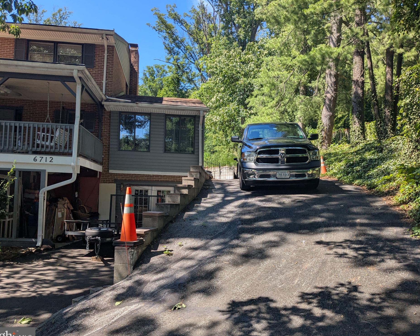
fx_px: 360
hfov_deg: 60.4
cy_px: 172
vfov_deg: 50.0
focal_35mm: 29
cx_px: 210
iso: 51
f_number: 1.73
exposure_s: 1/1114
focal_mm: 4.38
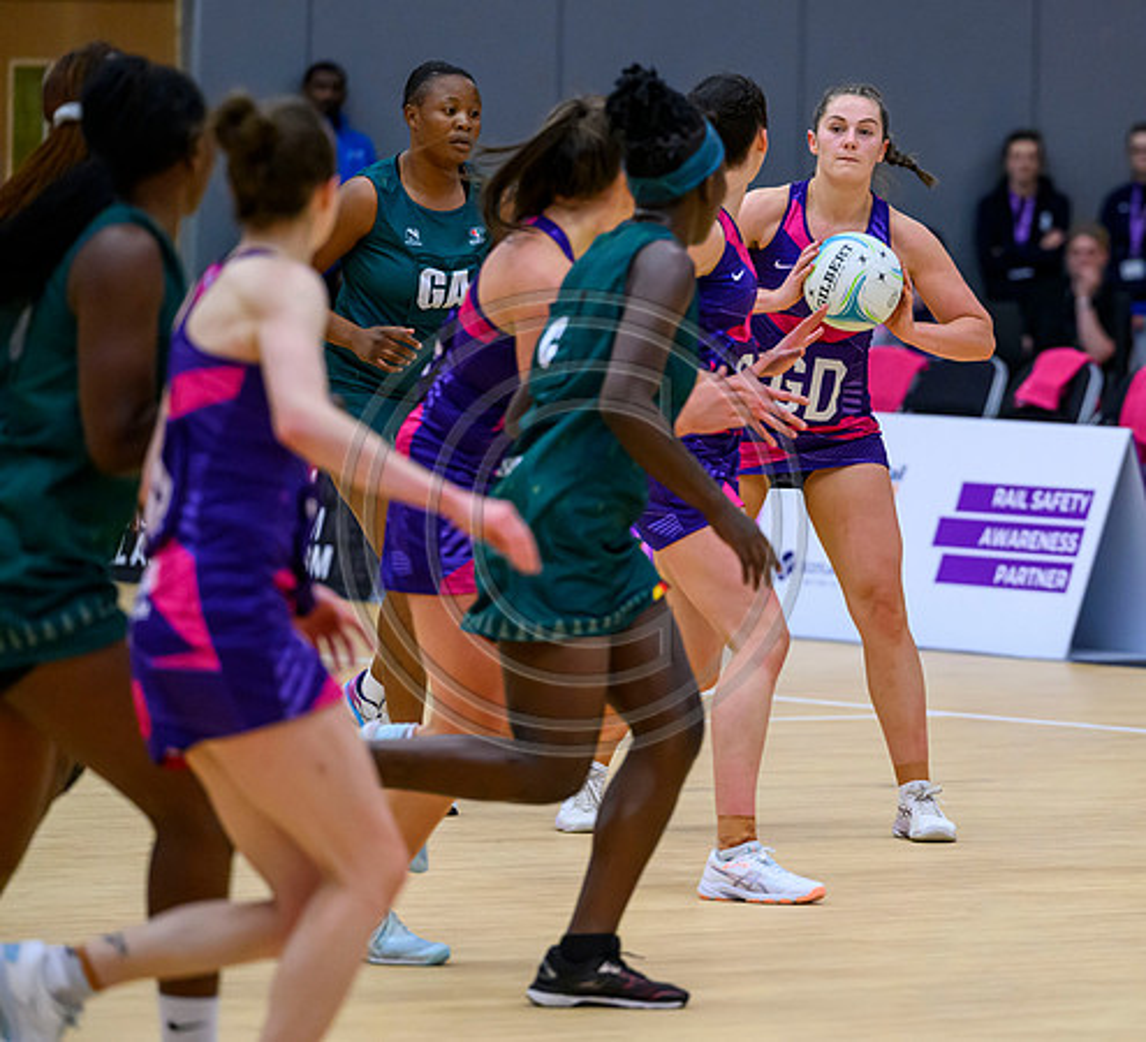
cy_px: 482
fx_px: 9806
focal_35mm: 274
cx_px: 882
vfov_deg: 6.1
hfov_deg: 6.7
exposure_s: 1/1000
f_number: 3.5
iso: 5000
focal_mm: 200
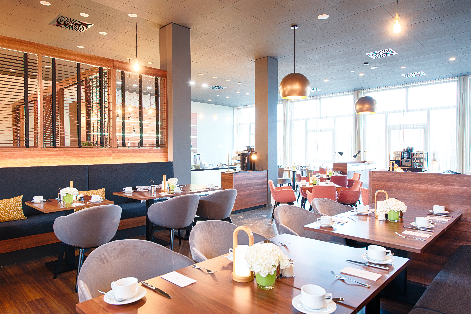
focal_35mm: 24
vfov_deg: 53.2
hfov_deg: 73.7
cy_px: 157
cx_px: 236
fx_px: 314
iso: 100
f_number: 8
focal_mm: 24
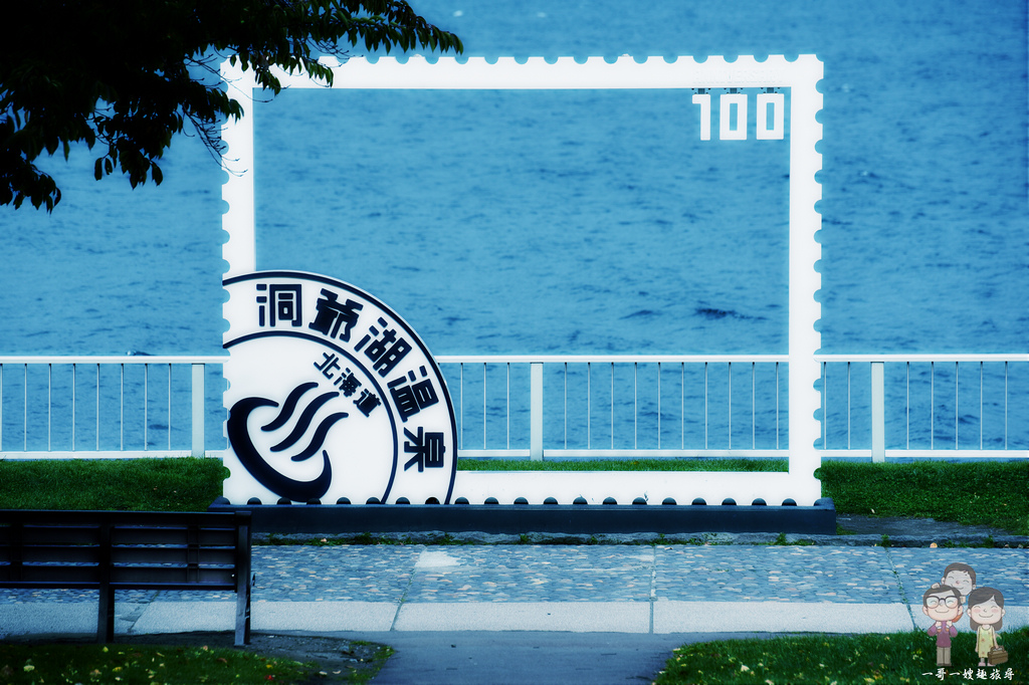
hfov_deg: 9.4
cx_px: 514
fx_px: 6286
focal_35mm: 220
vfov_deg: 6.2
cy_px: 342
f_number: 7.1
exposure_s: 1/500
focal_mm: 220
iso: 125
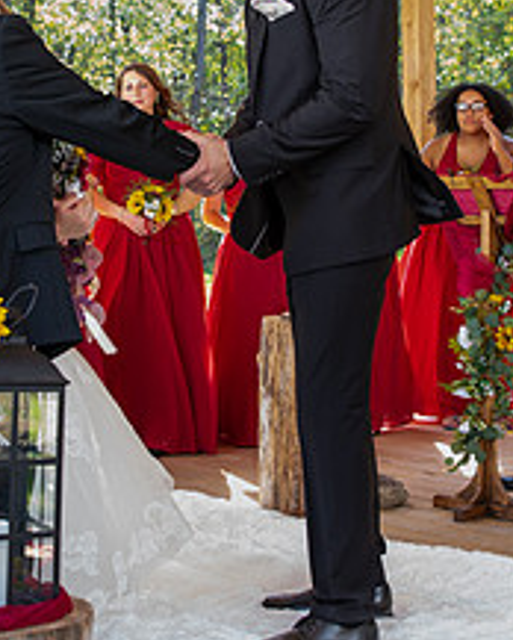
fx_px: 1308
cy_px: 184
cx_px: 219
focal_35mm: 69
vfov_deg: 27.2
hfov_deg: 22.2
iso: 320
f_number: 3.2
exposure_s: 1/100
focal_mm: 24
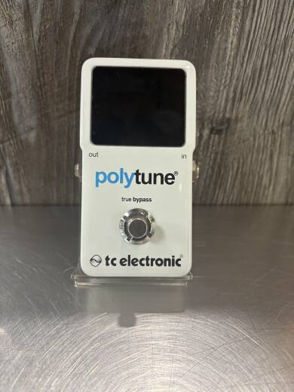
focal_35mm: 26
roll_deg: -3.3
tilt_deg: -30.3
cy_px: 196
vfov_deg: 67.3
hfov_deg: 53.1
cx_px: 147
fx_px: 294
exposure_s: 1/60
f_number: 1.6
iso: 100
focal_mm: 5.96
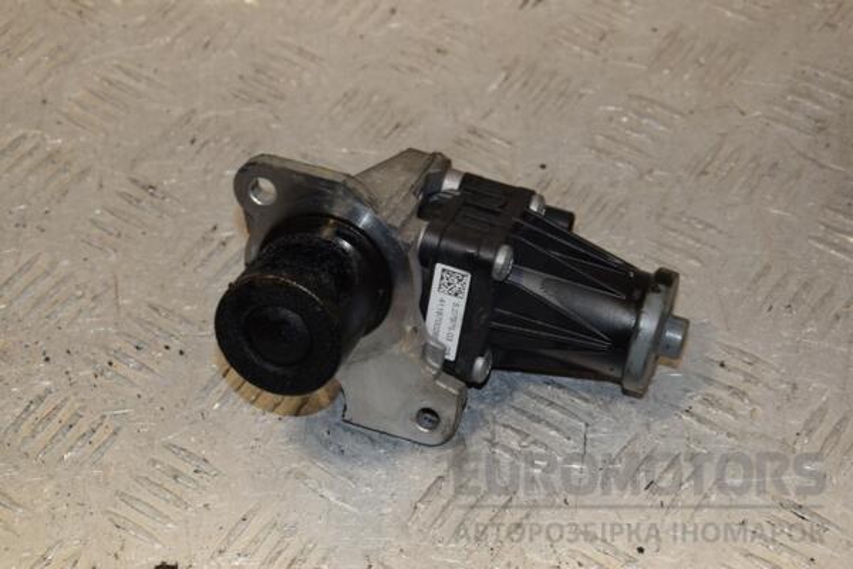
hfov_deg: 21.9
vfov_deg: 14.7
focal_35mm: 93
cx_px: 426
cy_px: 284
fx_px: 2203
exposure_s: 1/200
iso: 800
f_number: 8
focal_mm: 62
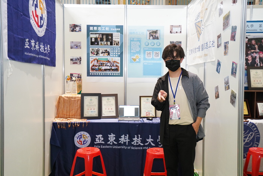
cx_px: 132
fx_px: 256
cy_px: 88
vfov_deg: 37.9
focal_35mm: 35
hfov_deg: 54.4
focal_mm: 35
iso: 3200
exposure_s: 1/160
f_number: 4
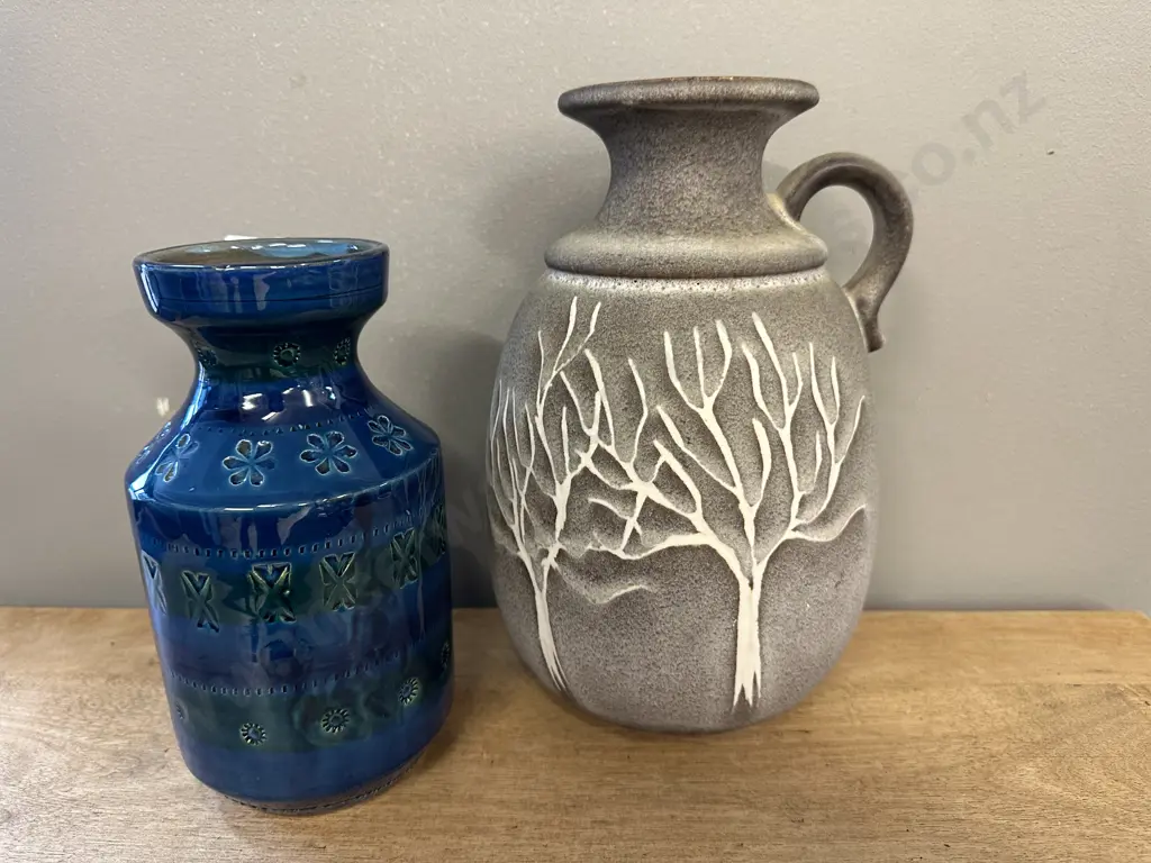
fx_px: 798
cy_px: 432
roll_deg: -1.4
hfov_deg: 71.6
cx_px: 576
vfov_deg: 56.8
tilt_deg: -18.7
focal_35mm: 24
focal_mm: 6.86
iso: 250
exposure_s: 1/50
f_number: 1.78
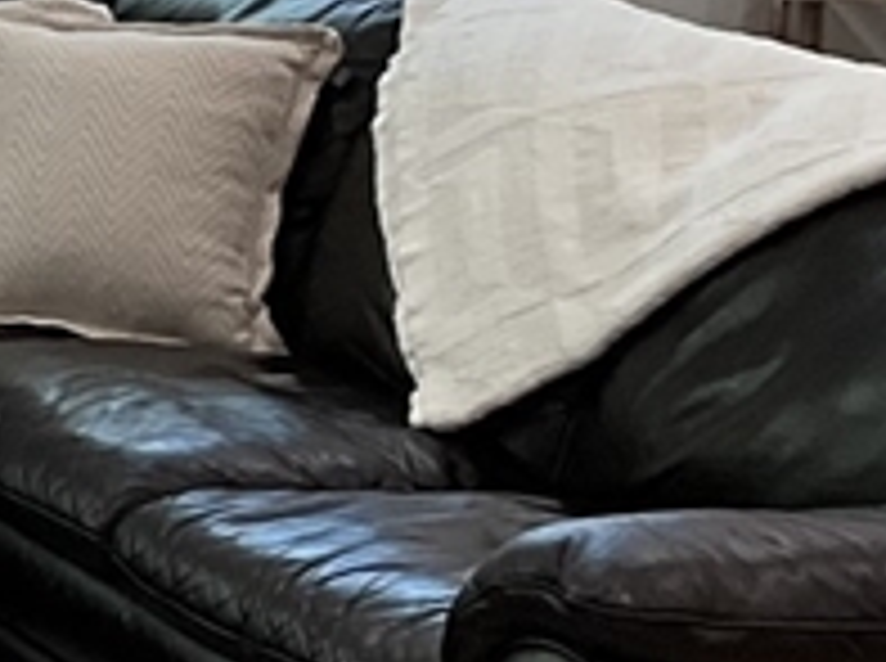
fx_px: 3858
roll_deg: -0.5
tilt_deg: -10.4
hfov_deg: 12.3
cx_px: -540
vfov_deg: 9.8
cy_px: 68
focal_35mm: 151
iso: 50
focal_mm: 3
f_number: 1.8
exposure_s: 1/60
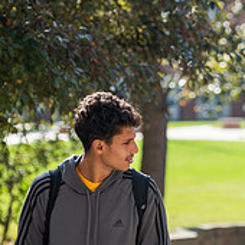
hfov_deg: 5.9
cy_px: 153
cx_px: 287
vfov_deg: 5.9
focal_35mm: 296
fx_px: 2370
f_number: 3.2
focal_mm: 102
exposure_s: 1/500
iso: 100
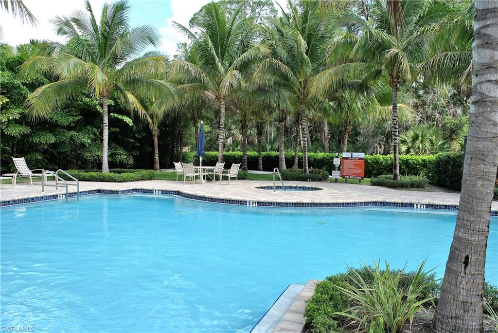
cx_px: 249
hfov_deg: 61.9
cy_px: 166
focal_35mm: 30
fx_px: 415
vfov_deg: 43.7
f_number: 7.1
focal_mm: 20
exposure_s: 1/200
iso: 100
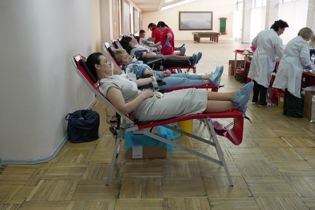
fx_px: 328
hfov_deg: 51.3
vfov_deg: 35.5
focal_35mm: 37
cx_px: 159
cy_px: 104
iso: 1600
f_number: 5
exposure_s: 1/125
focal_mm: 24.3
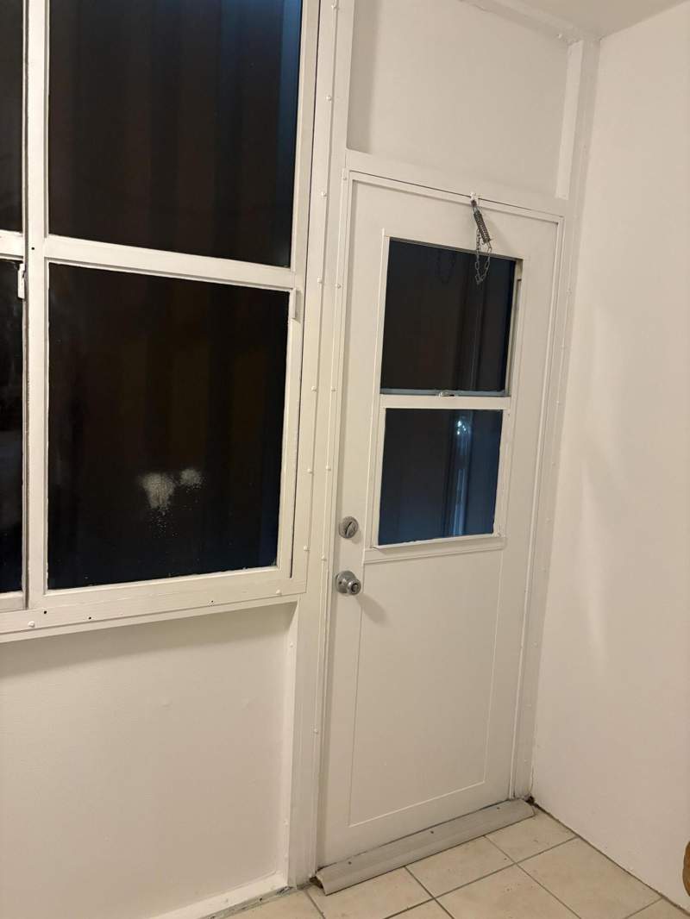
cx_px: 345
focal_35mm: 26
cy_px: 460
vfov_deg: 67.3
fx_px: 691
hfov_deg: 53.1
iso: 400
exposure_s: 1/40
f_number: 1.6
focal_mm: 5.96
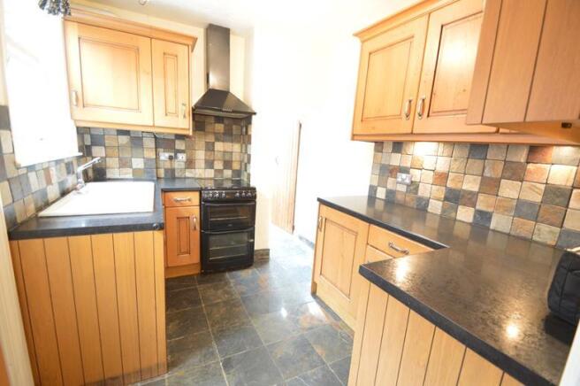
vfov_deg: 77.2
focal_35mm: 15
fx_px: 241
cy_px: 193
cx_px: 290
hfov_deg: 100.4
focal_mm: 10
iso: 1600
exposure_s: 1/15
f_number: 3.5
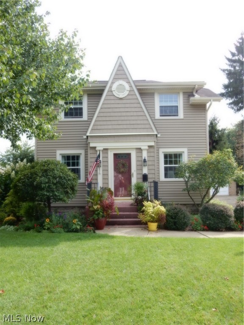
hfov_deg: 46.8
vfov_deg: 60.0
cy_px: 162
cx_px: 122
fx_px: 282
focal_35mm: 30
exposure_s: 1/250
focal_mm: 5.4
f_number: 4
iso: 125
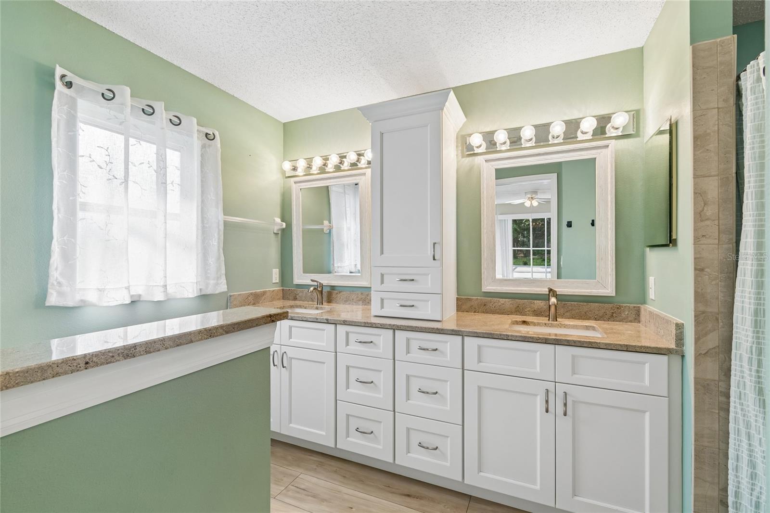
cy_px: 256
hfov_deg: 100.4
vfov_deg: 77.3
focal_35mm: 15
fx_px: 321
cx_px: 385
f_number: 7.1
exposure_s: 1/8
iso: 100
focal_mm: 10
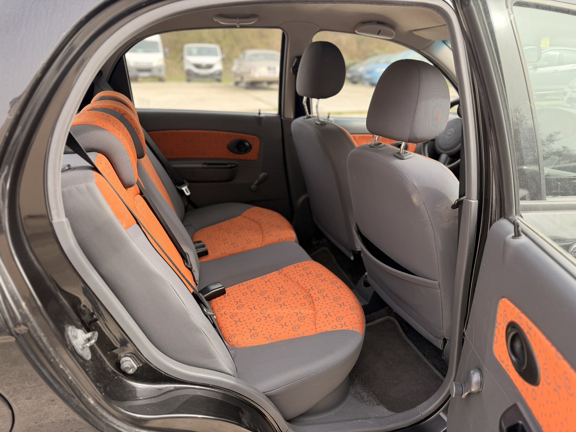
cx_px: 288
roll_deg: +0.7
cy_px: 216
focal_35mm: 24
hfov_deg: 71.6
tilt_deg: -20.5
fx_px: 399
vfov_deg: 56.8
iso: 100
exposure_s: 1/510
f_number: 1.78
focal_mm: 6.76
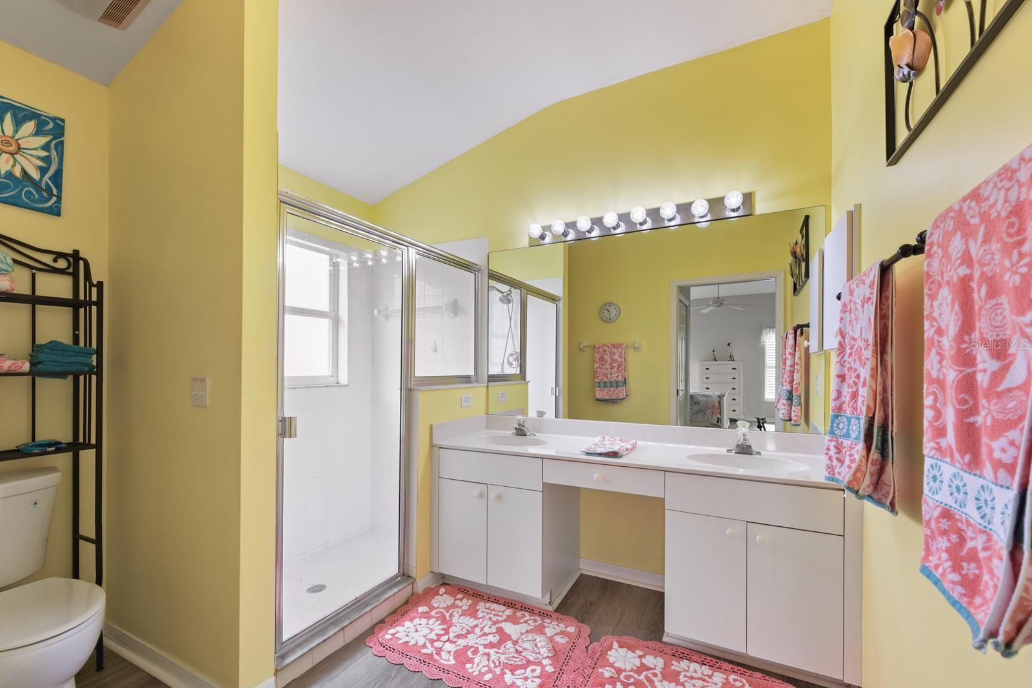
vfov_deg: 77.3
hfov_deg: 100.4
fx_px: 430
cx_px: 516
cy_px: 344
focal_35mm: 15
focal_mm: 15
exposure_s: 1/25
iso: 400
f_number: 8
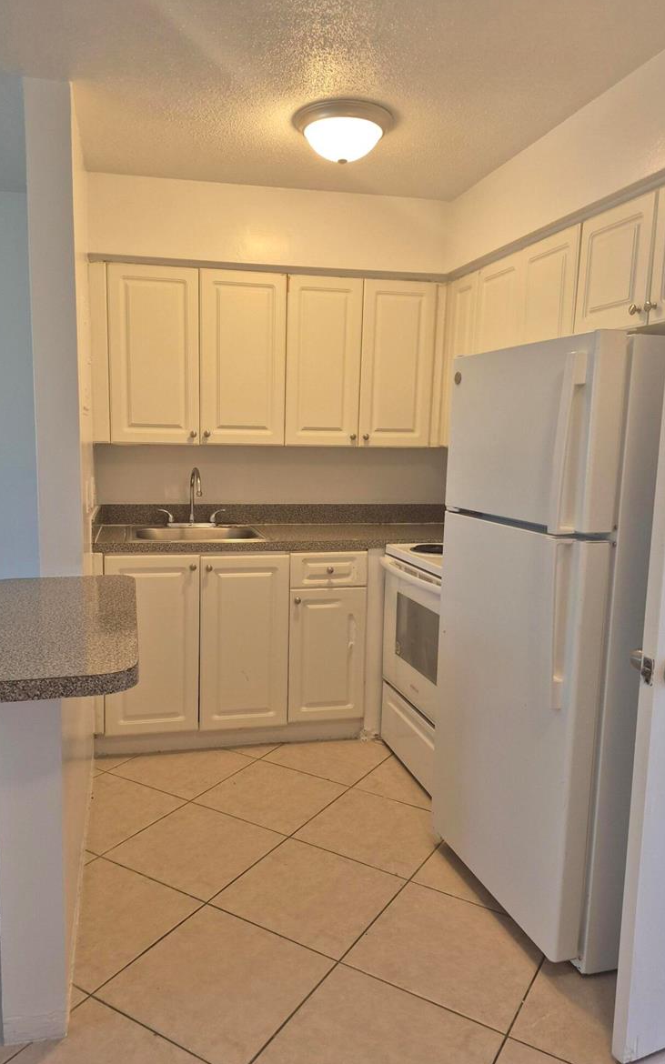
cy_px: 536
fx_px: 725
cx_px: 297
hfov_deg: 49.2
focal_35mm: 25
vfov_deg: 72.6
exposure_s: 1/120
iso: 100
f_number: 1.8
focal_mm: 5.4
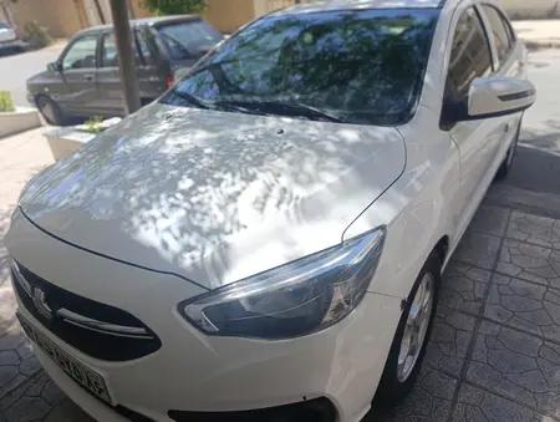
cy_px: 211
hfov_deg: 73.8
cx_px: 280
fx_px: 373
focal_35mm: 23
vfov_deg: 59.0
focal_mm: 6.14
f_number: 1.6
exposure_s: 1/366
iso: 50
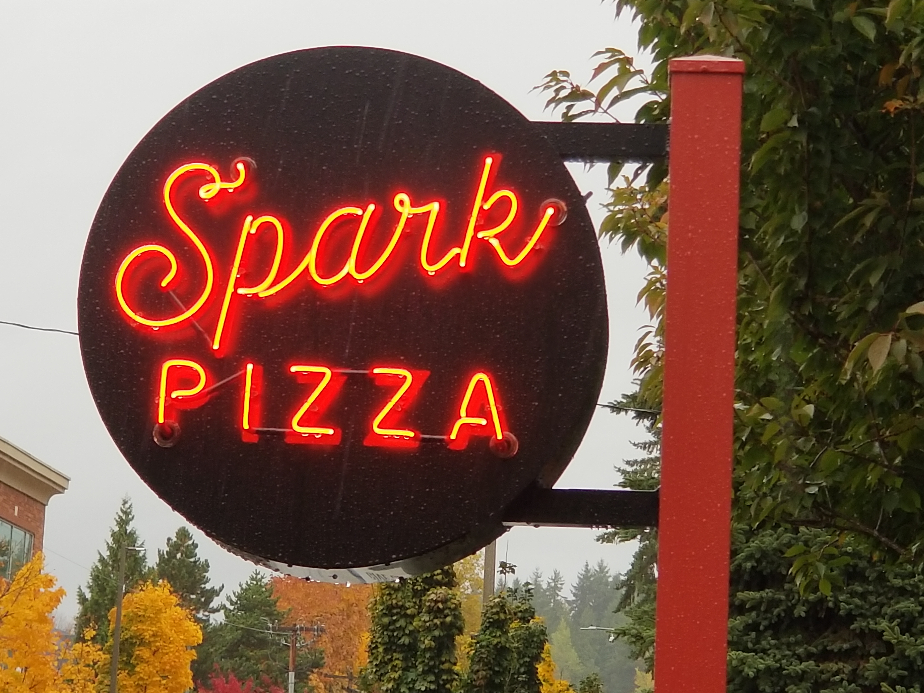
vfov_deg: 28.0
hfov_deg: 36.8
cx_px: 462
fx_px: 1388
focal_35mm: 52
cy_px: 346
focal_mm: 6
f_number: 2.4
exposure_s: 1/120
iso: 32
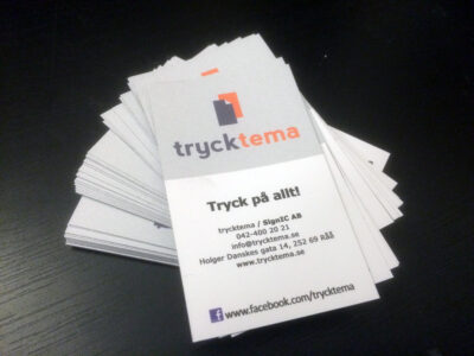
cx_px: 237
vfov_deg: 48.2
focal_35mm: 29
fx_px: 397
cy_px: 178
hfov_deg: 61.7
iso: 320
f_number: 2.2
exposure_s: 1/17
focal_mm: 4.15
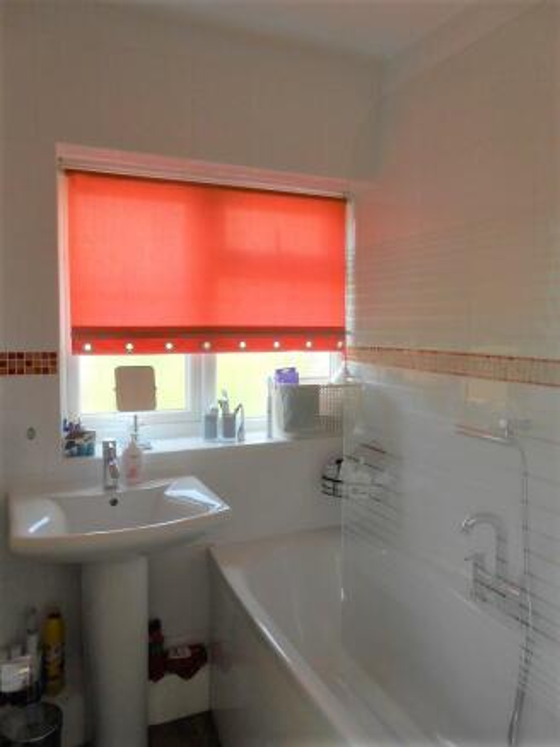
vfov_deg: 67.3
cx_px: 280
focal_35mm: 26
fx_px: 561
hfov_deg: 53.1
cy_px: 374
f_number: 3.5
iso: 80
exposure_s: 1/60
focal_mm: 4.6
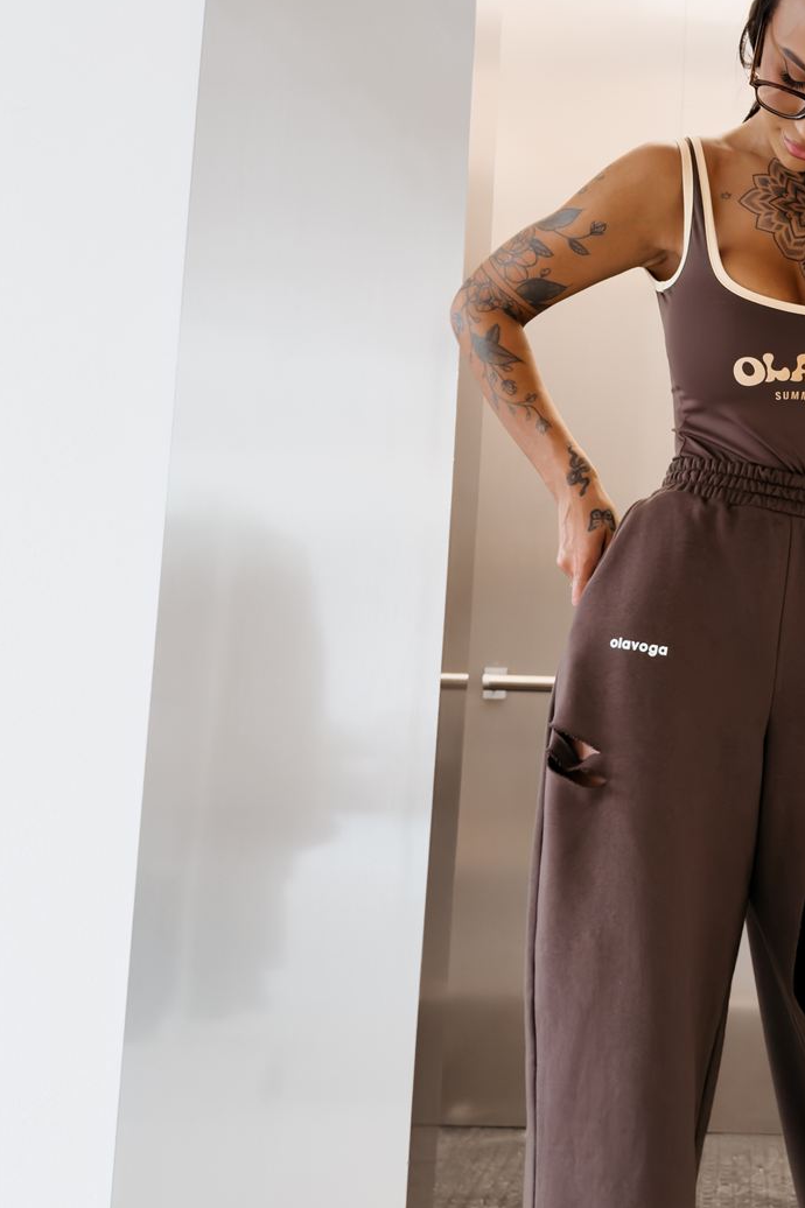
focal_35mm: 45
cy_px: 554
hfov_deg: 28.3
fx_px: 1510
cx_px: 774
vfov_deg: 43.6
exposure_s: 1/200
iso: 200
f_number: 1.8
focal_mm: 6.76
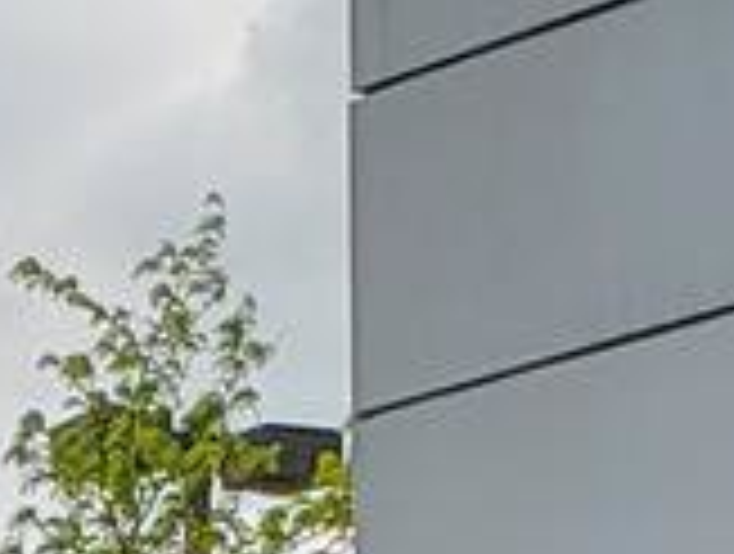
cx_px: -275
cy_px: 1725
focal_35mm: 163
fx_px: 3464
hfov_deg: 11.7
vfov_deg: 7.8
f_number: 2.4
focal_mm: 4.3
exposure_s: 1/970
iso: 50
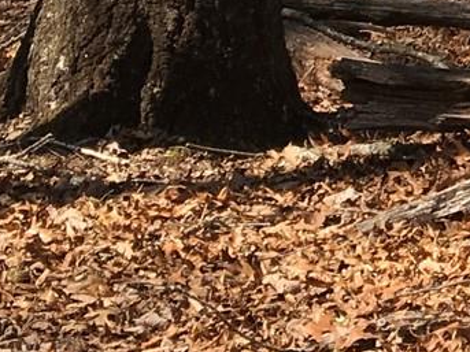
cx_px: 1206
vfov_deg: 8.3
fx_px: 2348
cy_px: -293
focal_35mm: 173
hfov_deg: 9.8
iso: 25
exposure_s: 1/610
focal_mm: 4.15
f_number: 2.2
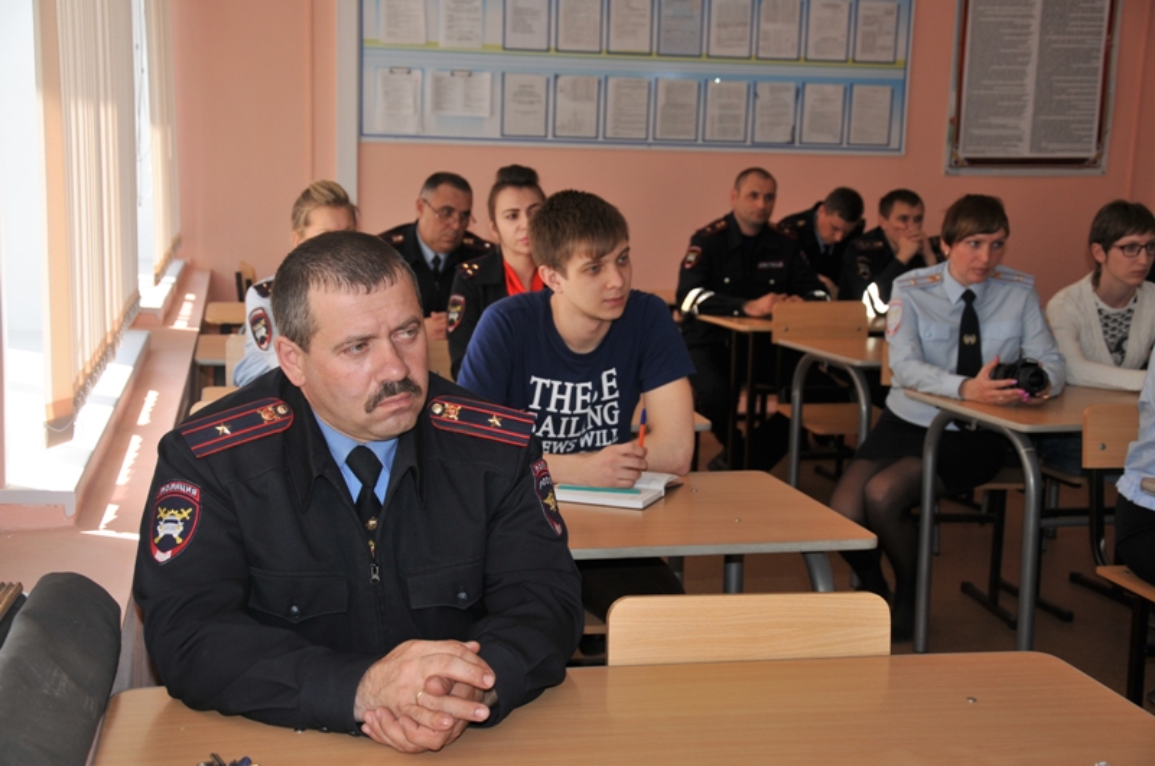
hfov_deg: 38.9
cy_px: 383
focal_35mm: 51
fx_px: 1634
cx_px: 578
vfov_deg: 26.4
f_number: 4.2
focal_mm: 34
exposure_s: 1/250
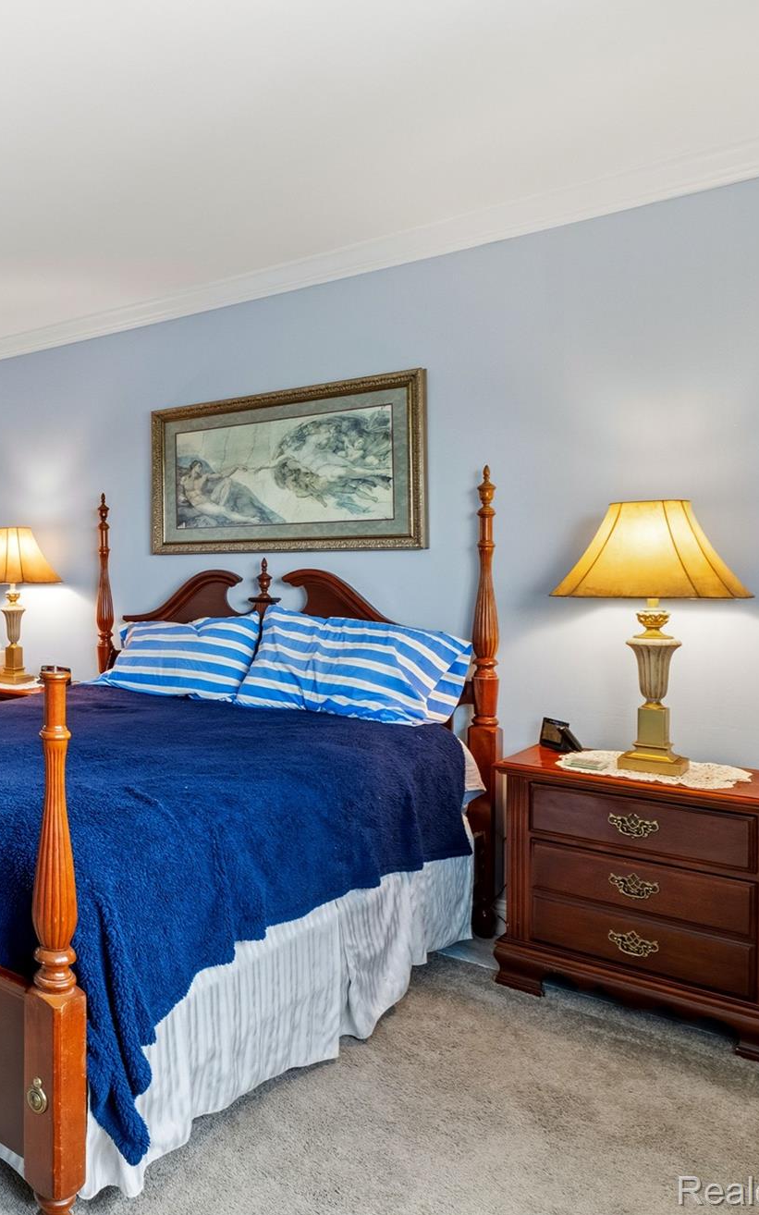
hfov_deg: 37.9
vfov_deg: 68.4
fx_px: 894
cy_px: 587
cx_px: -87
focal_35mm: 27
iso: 500
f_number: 8
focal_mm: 11.5
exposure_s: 2
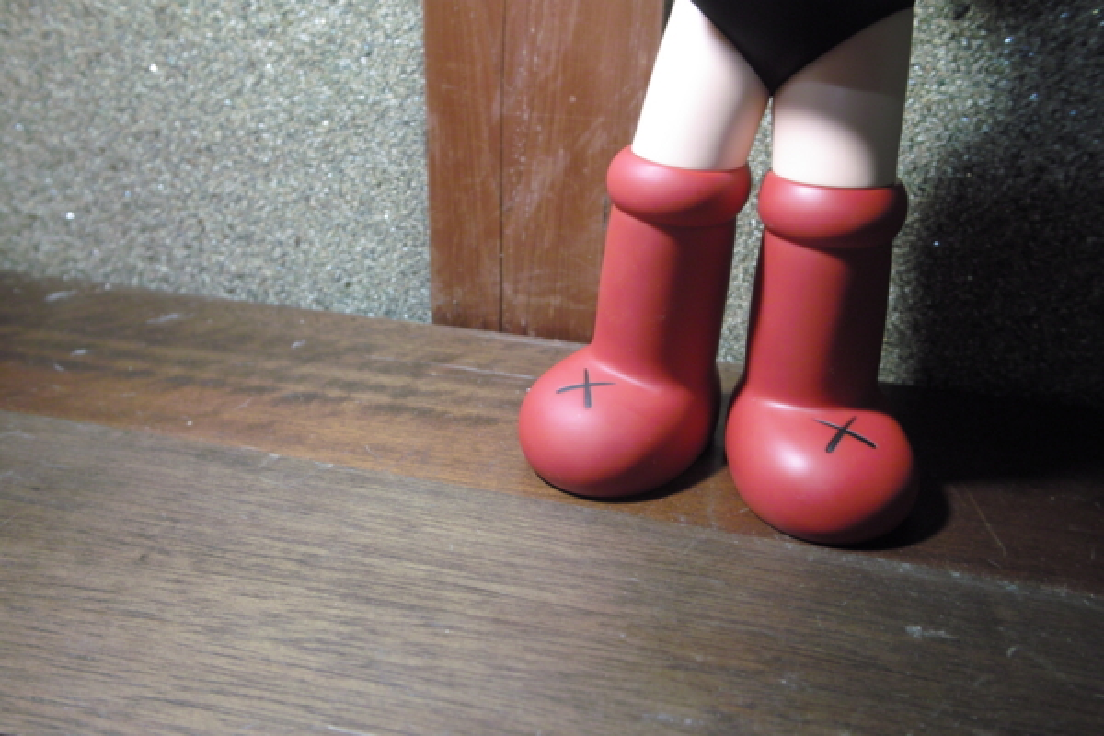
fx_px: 859
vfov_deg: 46.4
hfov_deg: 65.5
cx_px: 552
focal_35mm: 28
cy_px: 368
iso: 200
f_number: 4
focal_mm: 16.6
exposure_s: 1/4
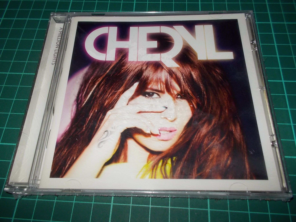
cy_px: 111
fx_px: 248
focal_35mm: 29
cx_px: 148
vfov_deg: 48.2
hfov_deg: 61.7
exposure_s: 1/30
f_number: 3.3
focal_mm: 4.1
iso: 200
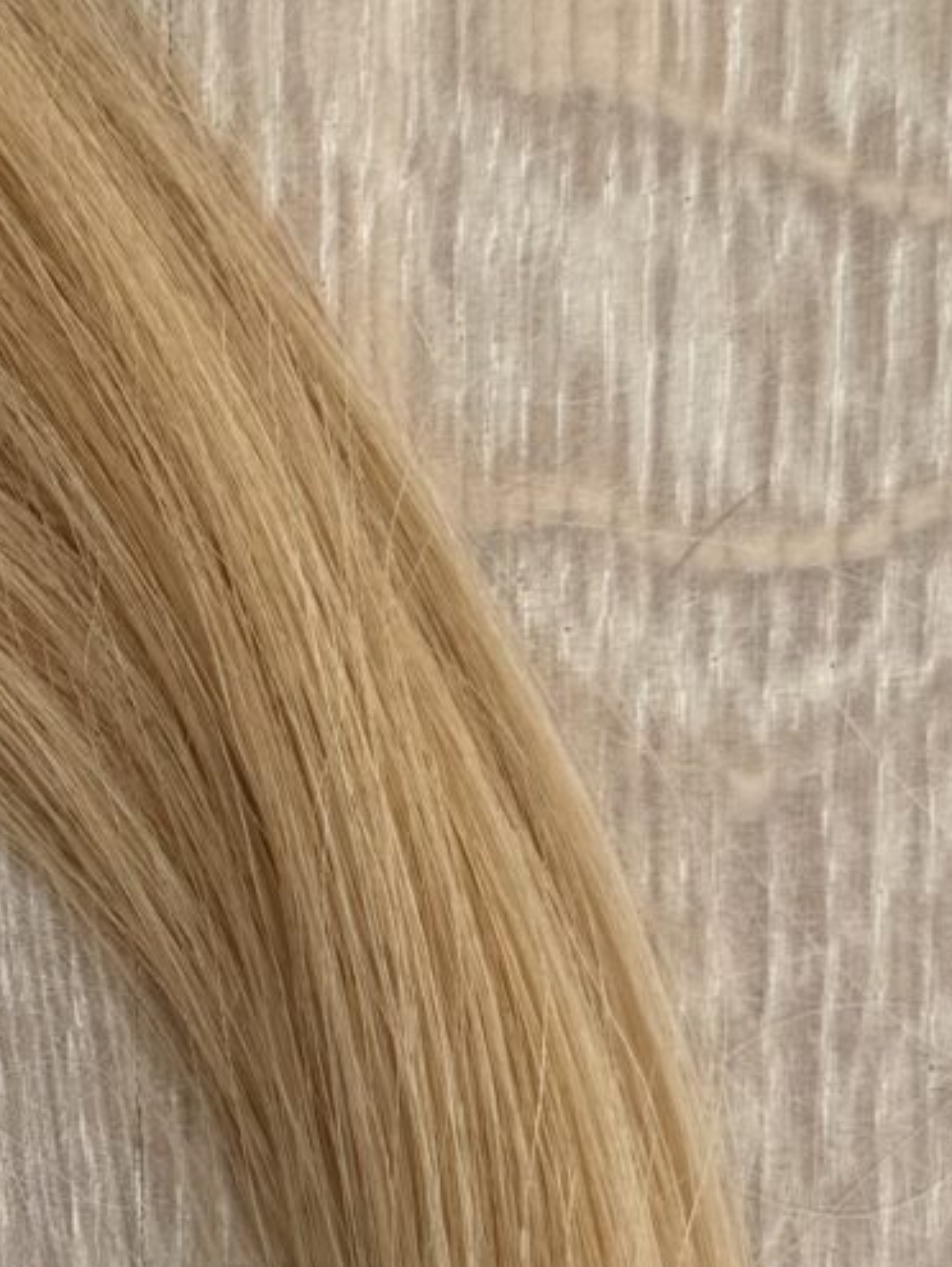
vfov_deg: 15.8
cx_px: -527
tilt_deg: -88.2
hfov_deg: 11.4
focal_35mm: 124
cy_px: 893
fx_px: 4541
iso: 80
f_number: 1.78
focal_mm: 6.76
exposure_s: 1/329
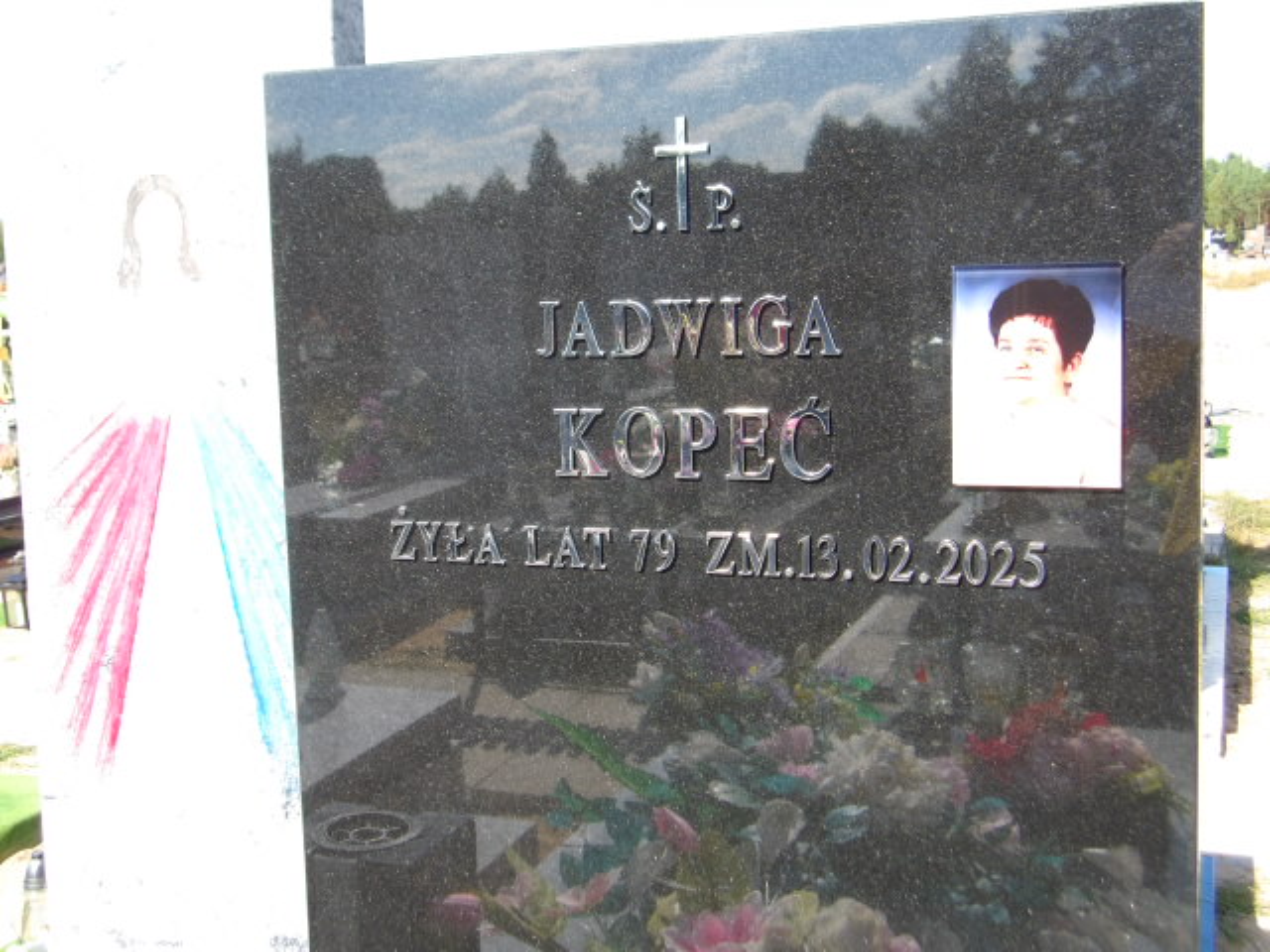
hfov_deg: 44.8
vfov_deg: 34.3
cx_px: 635
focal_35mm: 42
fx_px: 1541
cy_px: 476
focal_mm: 7.6
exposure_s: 1/284
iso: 100
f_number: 3.7
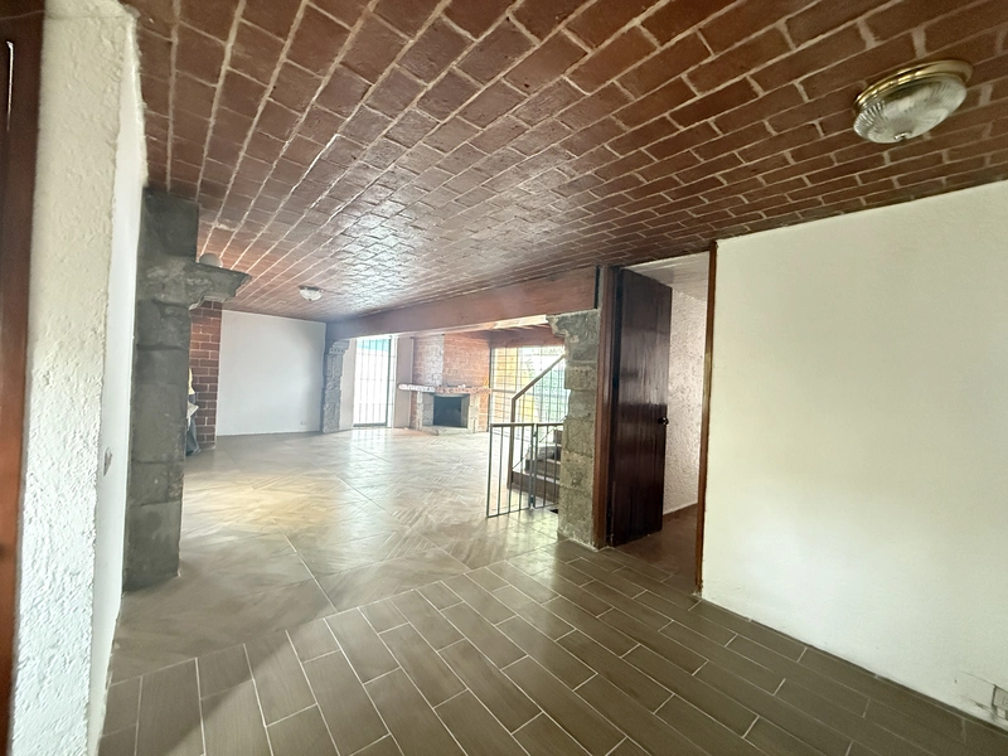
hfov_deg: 102.1
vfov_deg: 85.7
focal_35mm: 14
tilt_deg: -0.4
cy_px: 378
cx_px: 504
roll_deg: -2.1
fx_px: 408
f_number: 2.2
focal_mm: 2.22
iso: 1000
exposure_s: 1/60
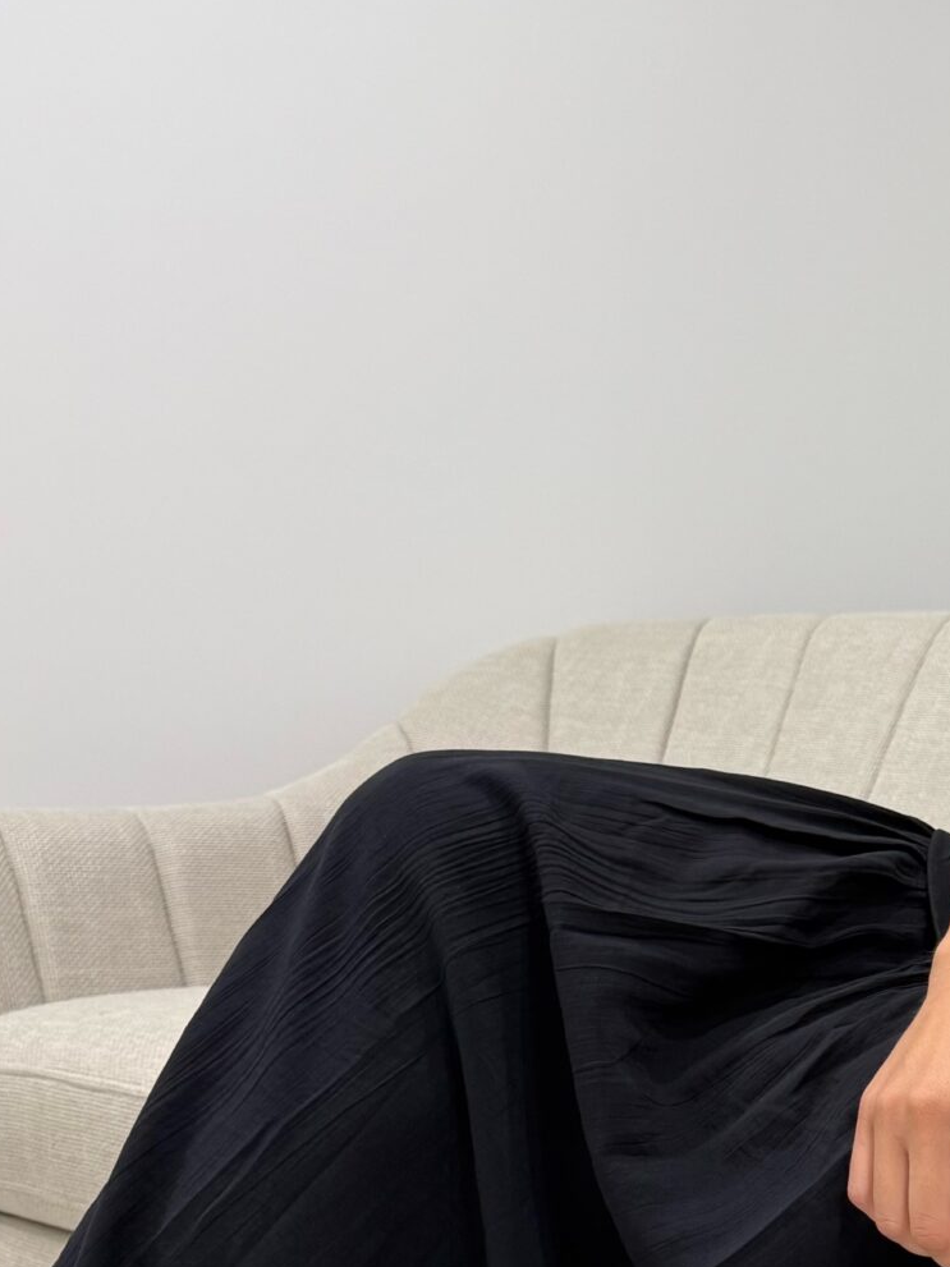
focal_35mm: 62
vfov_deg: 31.0
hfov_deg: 22.1
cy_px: 844
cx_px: 1092
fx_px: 2269
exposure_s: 1/100
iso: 160
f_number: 1.78
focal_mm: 6.76
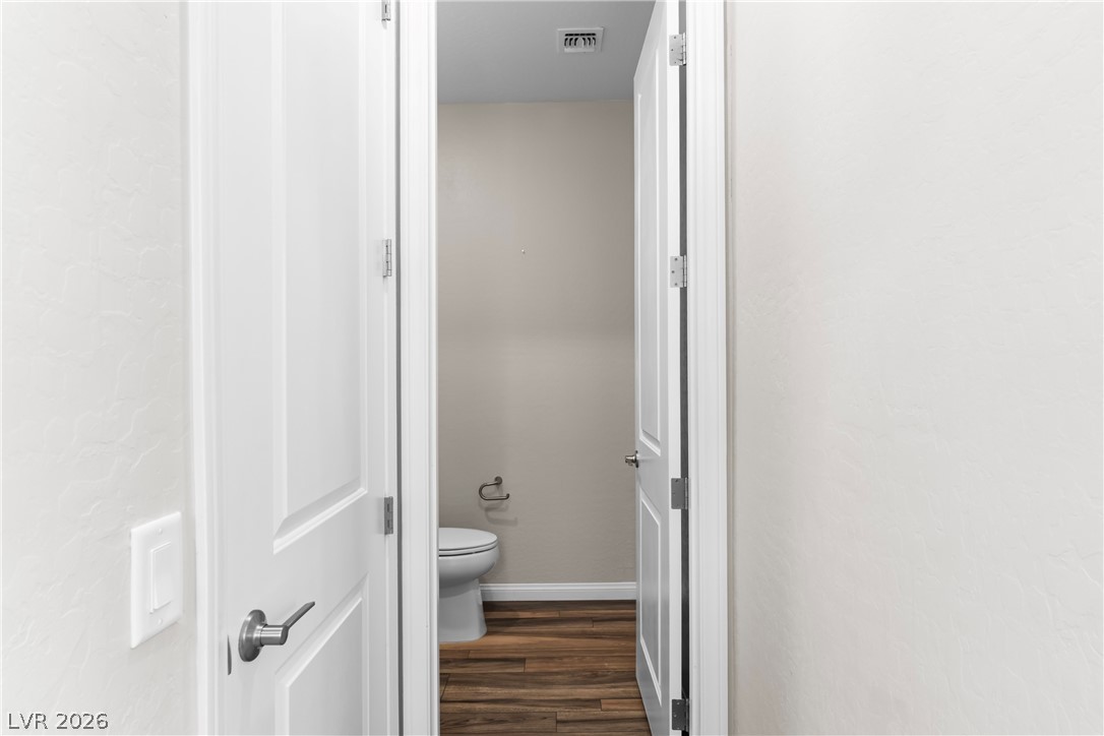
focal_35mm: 20
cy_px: 368
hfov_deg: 84.0
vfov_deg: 61.9
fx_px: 613
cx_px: 552
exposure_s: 1/8
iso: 400
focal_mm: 20
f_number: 8
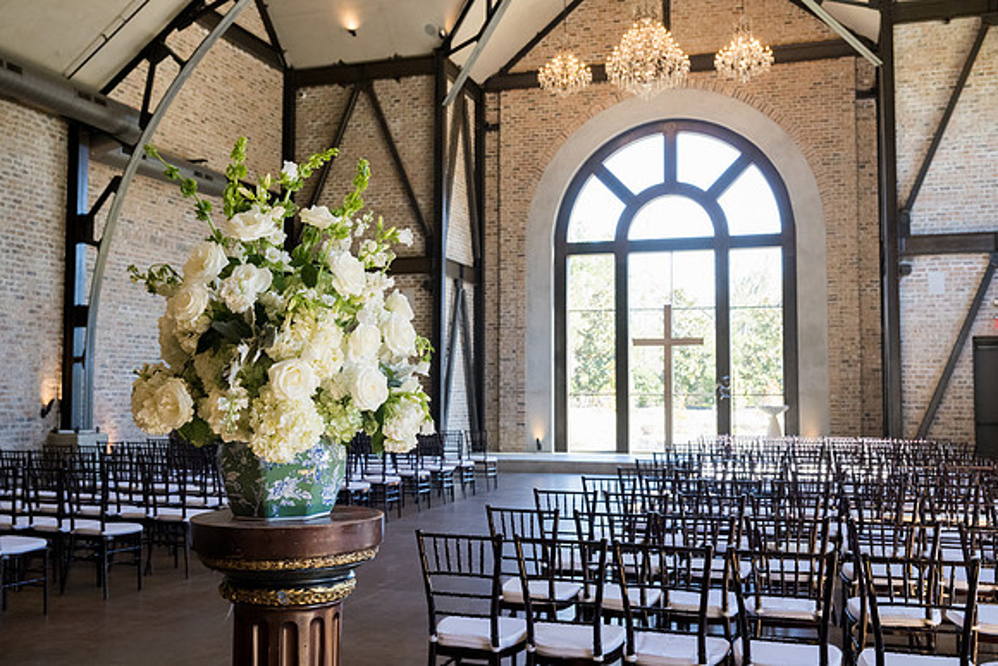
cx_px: 499
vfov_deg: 37.2
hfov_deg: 53.6
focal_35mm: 36
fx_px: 988
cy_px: 333
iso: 3200
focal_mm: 35
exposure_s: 1/320
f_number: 6.3
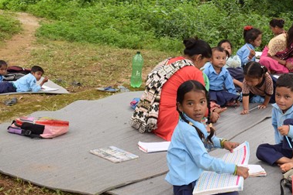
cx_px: 235
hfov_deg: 29.8
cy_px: 59
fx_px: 537
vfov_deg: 20.5
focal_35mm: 66
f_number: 7.1
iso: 400
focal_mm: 26
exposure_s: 1/200
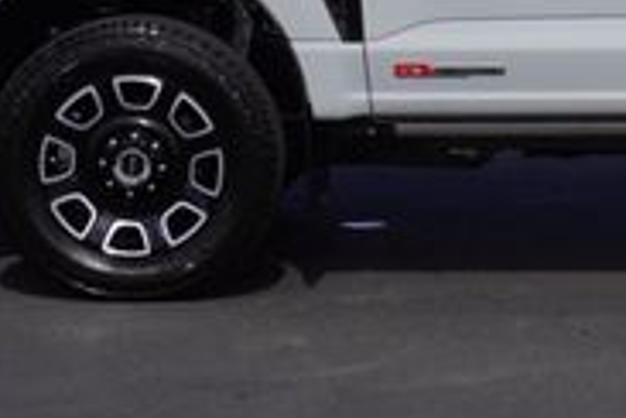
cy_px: 41
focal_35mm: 163
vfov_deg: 8.4
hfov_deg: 12.2
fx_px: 2830
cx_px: 845
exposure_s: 1/200
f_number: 11
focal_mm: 31
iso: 100
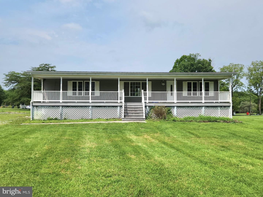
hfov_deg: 73.9
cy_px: 98
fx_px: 175
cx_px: 132
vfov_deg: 58.9
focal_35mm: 23
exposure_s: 1/3333
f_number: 1.8
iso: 20
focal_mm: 5.4
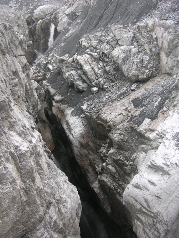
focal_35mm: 35
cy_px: 119
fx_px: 241
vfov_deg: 52.6
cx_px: 90
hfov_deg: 40.7
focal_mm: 8.9
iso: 50
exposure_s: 1/52.5
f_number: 3.2
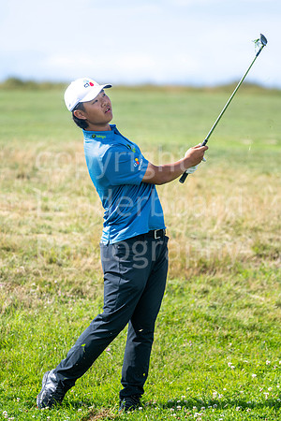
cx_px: 140
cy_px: 210
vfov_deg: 6.9
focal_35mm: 300
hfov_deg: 4.6
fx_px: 3512
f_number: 5
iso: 200
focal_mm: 300
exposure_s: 1/1000
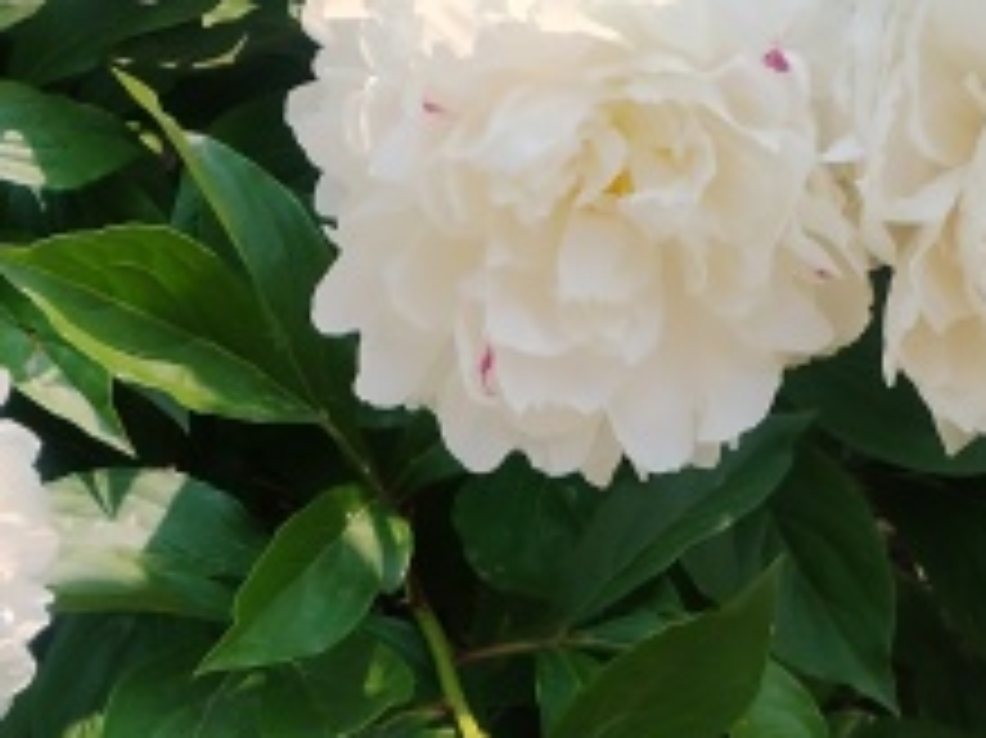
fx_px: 2704
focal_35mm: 95
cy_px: 698
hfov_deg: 20.6
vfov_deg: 15.3
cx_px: 288
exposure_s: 1/1400
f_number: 1.8
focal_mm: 4.26
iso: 100
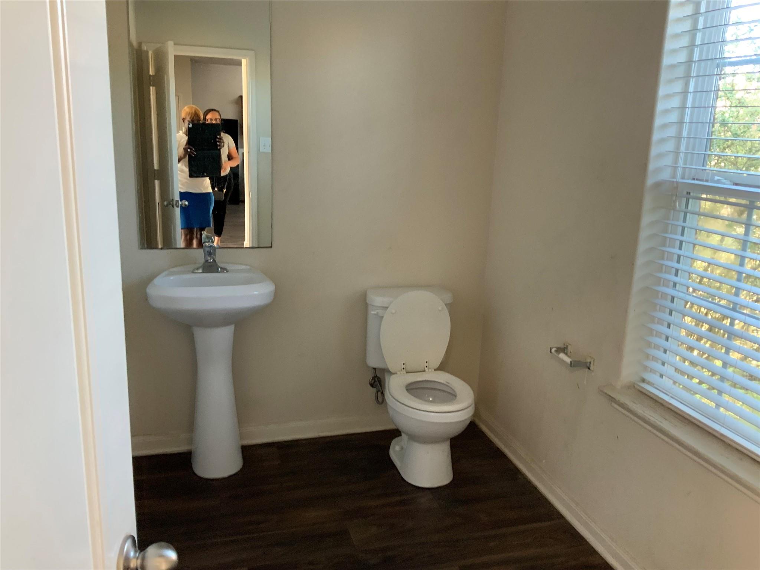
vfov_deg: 48.2
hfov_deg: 61.7
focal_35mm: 29
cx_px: 380
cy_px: 285
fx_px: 637
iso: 160
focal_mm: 3
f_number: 1.8
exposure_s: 1/60
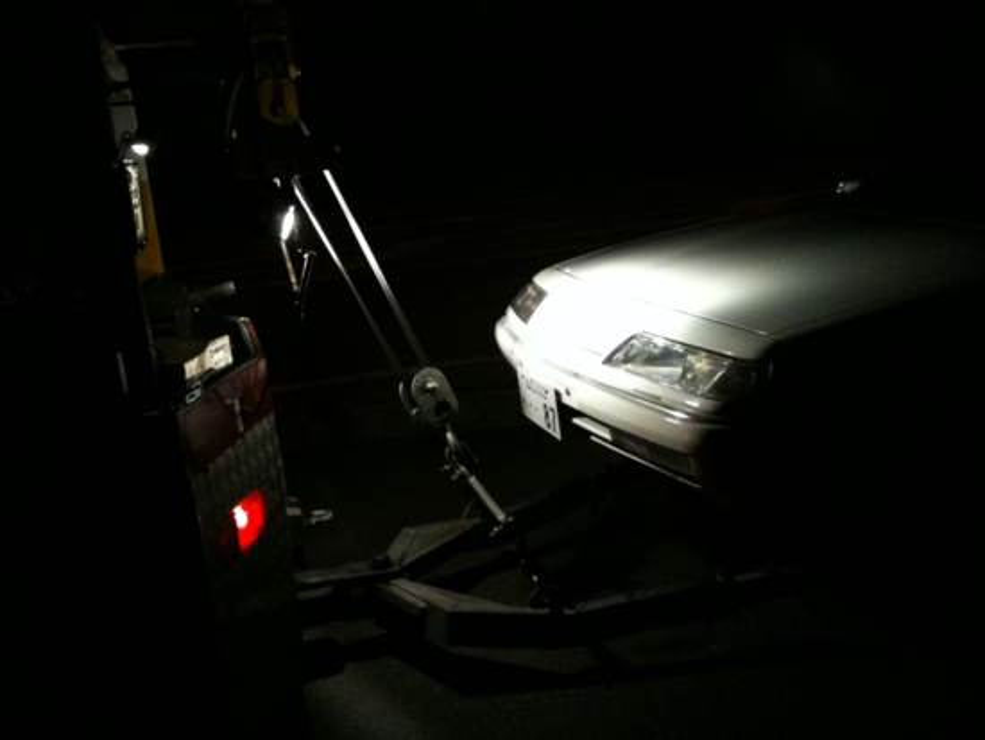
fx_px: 996
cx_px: 492
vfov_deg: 40.7
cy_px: 370
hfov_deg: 52.6
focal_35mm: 35
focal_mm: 3.85
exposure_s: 1/15
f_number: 2.8
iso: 250
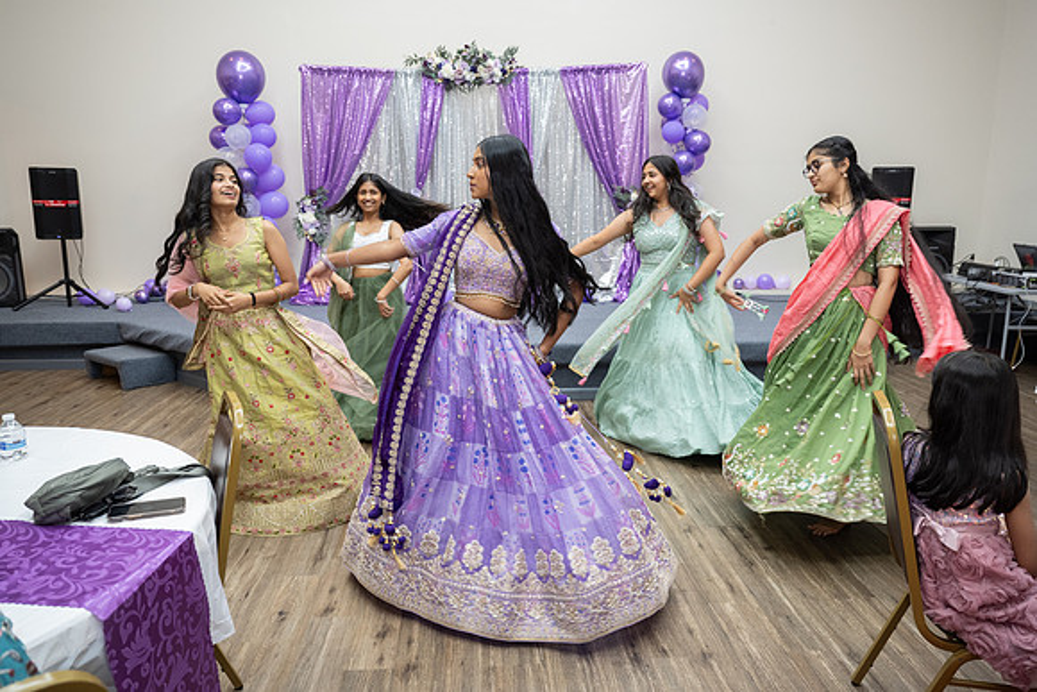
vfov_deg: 47.8
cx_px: 518
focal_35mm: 27
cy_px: 346
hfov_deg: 67.2
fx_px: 781
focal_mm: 27
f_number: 4
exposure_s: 1/160
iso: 1000
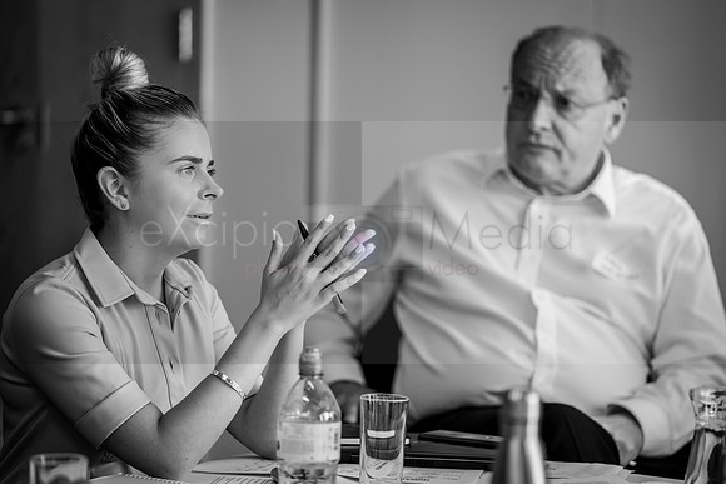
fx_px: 3518
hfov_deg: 11.8
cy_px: 253
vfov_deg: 7.9
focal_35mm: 174
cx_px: 384
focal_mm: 164
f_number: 2.8
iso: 100
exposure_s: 1/125
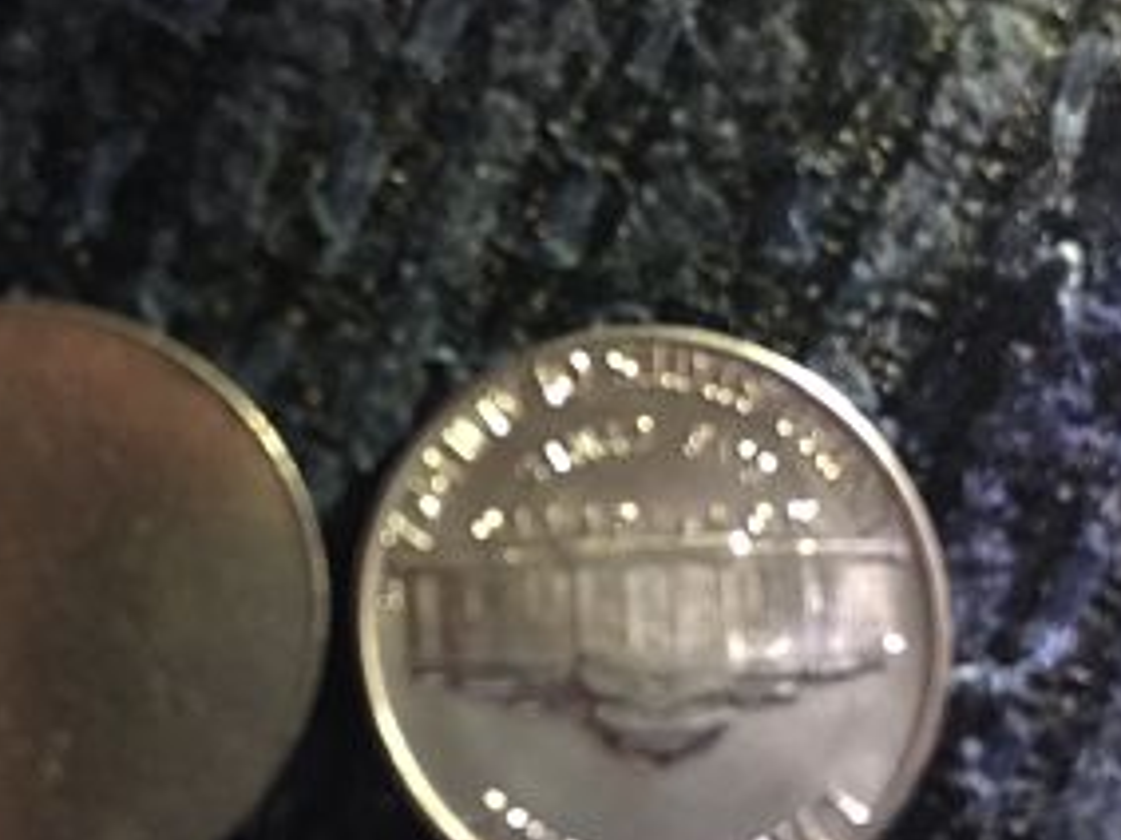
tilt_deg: -69.7
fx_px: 1327
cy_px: 519
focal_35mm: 41
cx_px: 349
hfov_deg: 44.9
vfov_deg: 34.9
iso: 400
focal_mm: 4.15
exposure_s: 1/15
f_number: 2.2
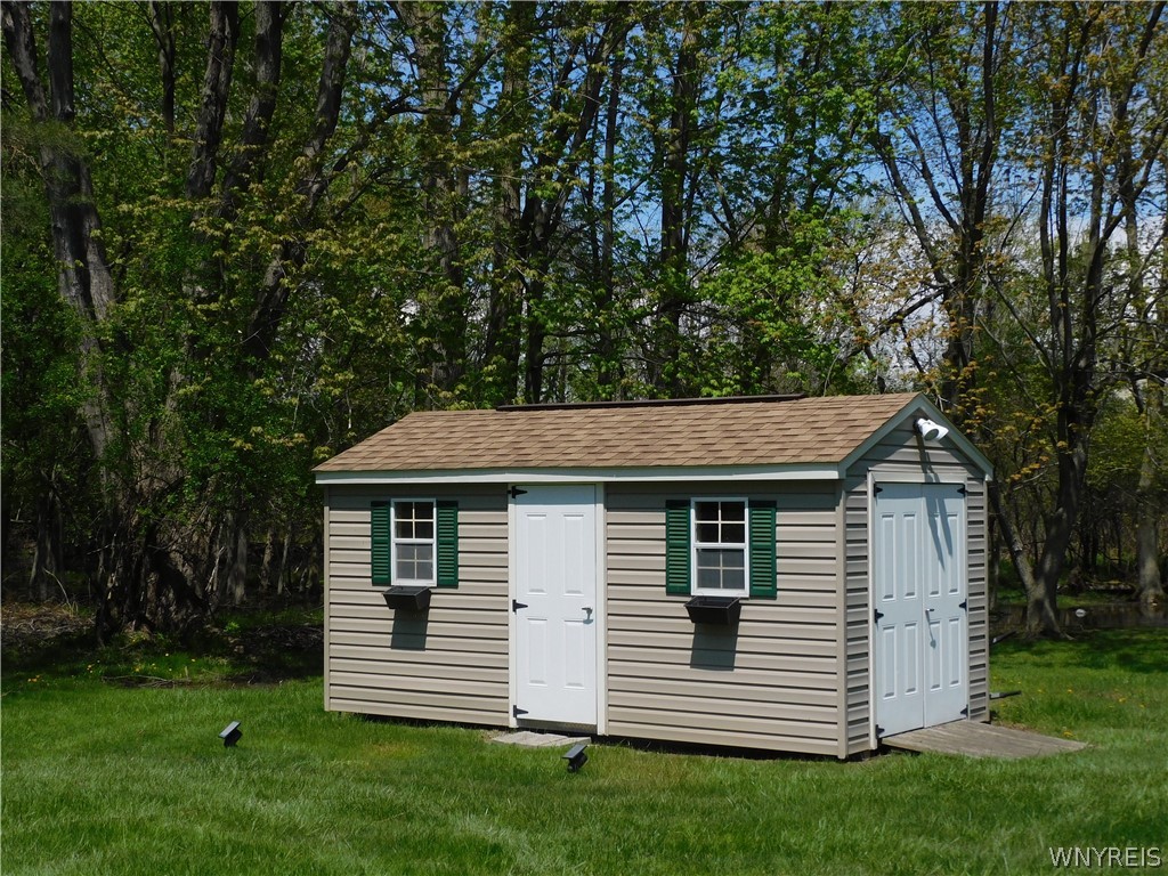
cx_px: 584
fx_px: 1856
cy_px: 438
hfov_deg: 34.9
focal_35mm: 55
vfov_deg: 26.6
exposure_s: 1/1600
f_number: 4
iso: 125
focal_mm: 9.9
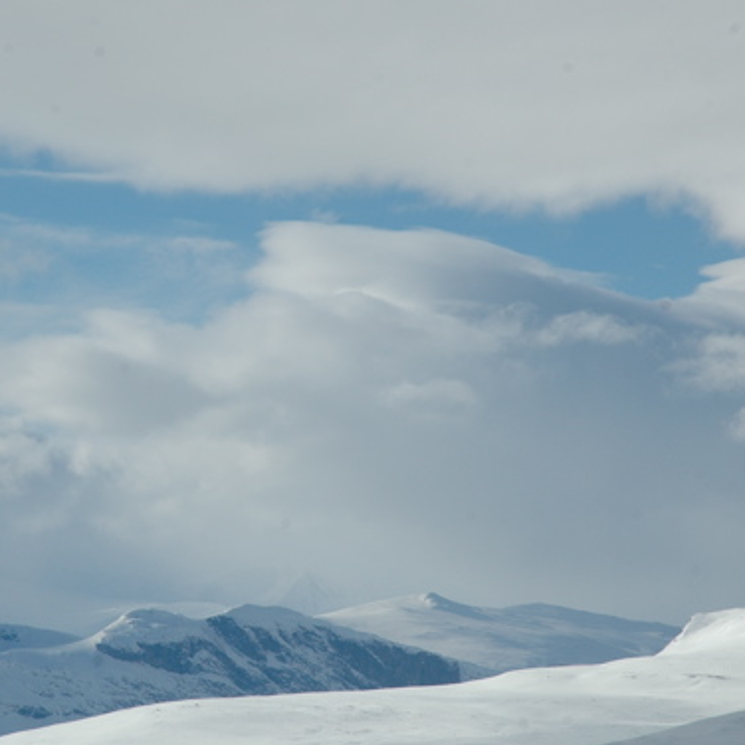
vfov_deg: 10.5
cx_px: 198
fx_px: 4042
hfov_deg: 10.5
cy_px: 379
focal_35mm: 166
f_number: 13
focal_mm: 70
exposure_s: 1/640
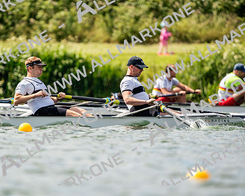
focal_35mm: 679
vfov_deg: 2.3
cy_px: 98
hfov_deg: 2.8
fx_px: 4924
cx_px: 104
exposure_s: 1/2000
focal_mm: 600
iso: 320
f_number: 6.3
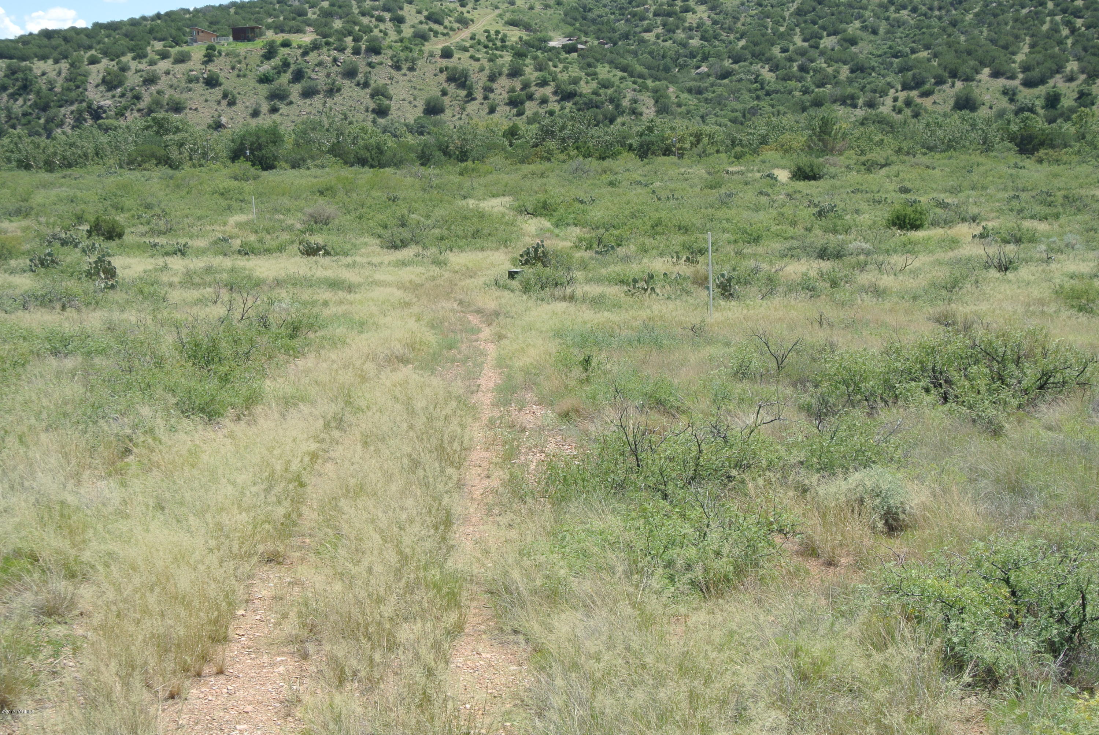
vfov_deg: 25.1
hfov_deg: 36.8
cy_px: 368
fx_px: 1650
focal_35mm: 54
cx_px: 550
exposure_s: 1/400
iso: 100
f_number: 5
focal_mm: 20.3
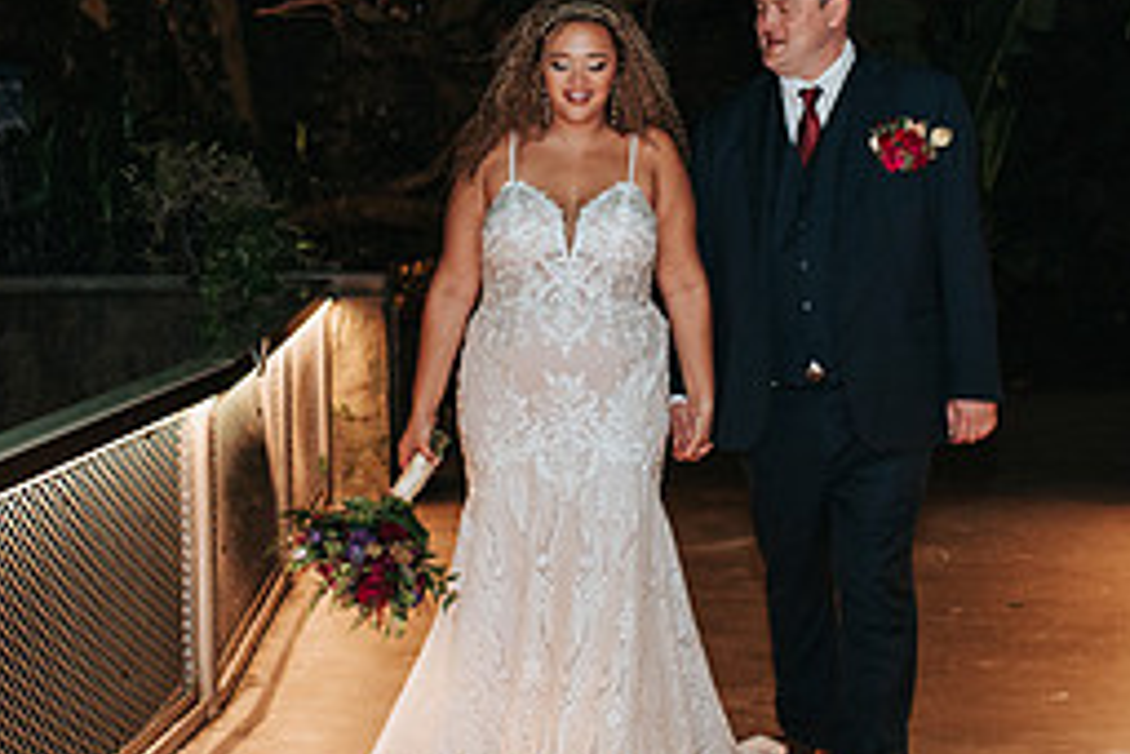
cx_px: 498
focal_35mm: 90
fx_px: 2825
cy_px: 295
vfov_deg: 15.2
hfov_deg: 22.6
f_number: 2.8
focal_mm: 35
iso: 1000
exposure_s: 1/200
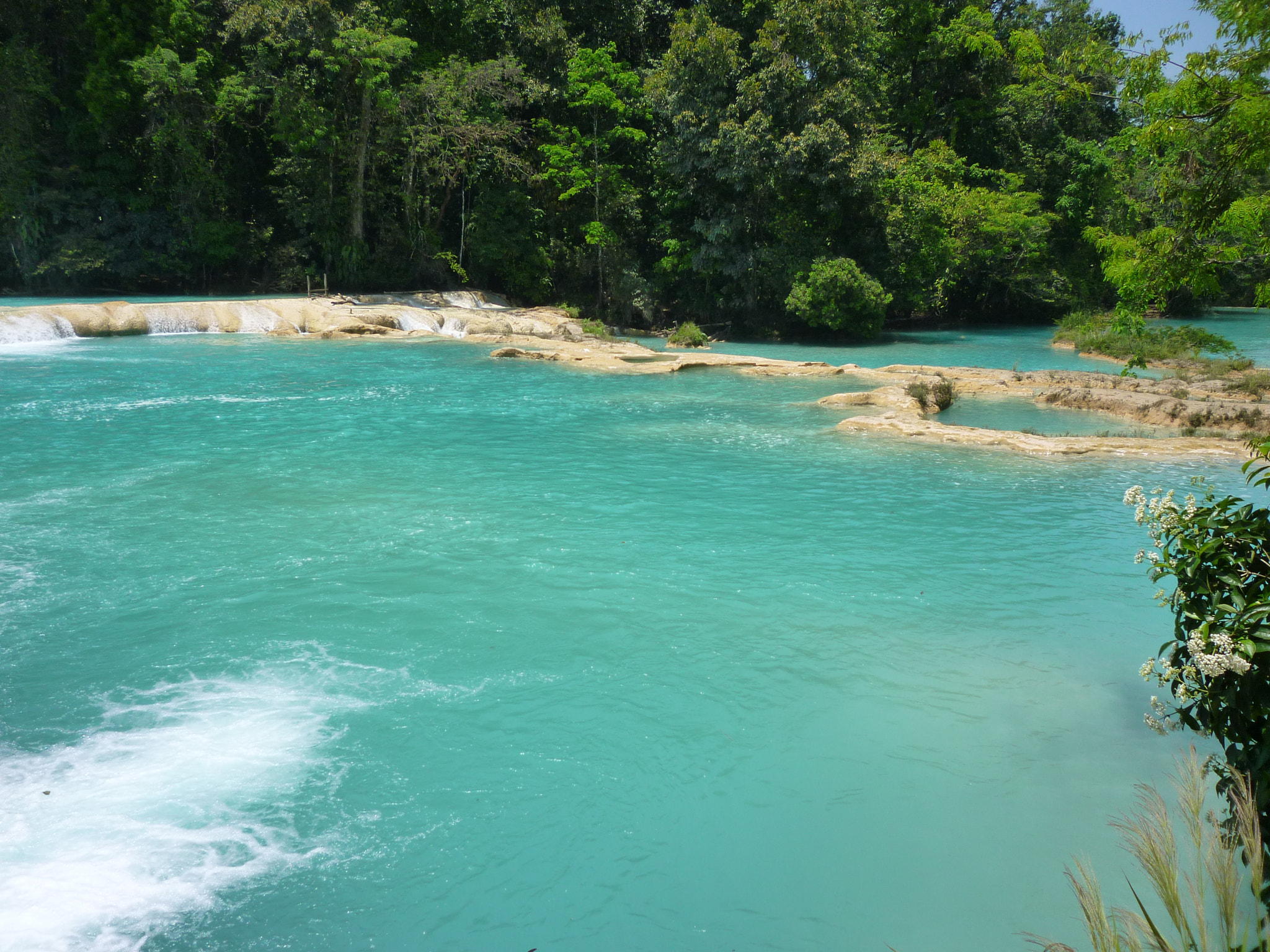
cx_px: 635
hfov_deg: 61.7
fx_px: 1064
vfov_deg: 48.2
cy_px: 476
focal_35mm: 29
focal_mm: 5.2
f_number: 4
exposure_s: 1/800
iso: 125
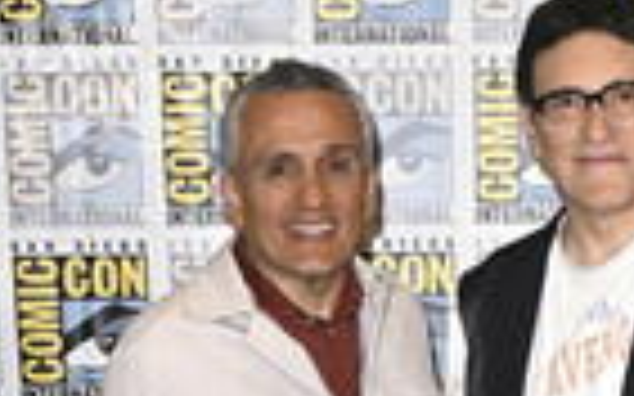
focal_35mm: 101
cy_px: 770
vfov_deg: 11.7
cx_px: 486
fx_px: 1744
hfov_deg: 20.4
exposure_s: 1/250
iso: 2500
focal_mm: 35
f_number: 5
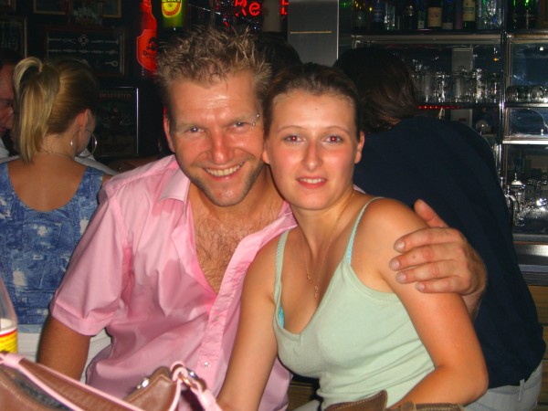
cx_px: 274
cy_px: 206
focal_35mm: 57
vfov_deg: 25.7
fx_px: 902
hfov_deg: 33.8
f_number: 3.6
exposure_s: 1/60
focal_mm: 11.8
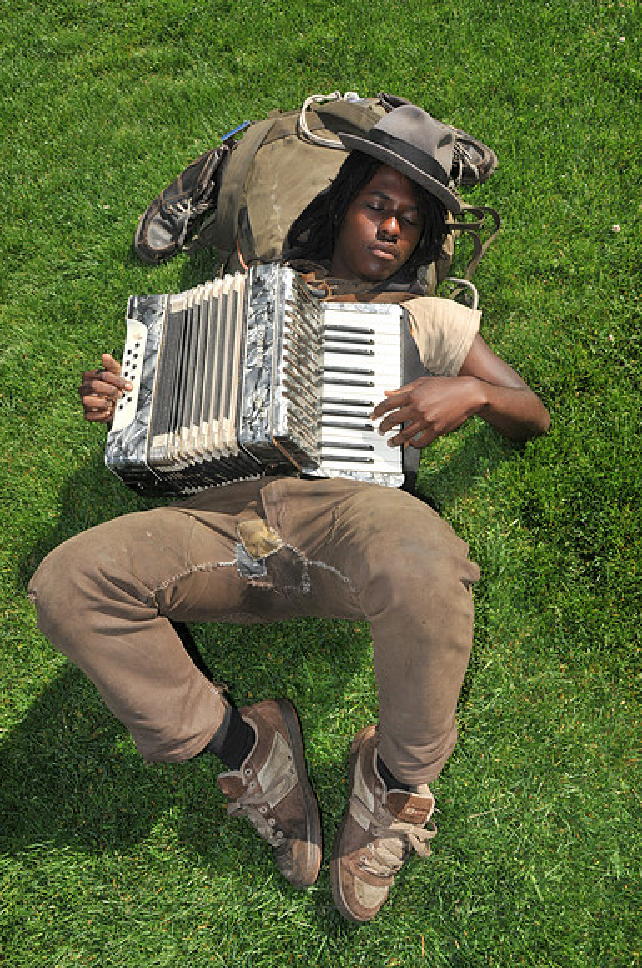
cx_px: 321
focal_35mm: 30
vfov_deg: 62.0
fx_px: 805
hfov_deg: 43.5
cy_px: 484
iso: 200
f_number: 11
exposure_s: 1/320
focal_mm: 20
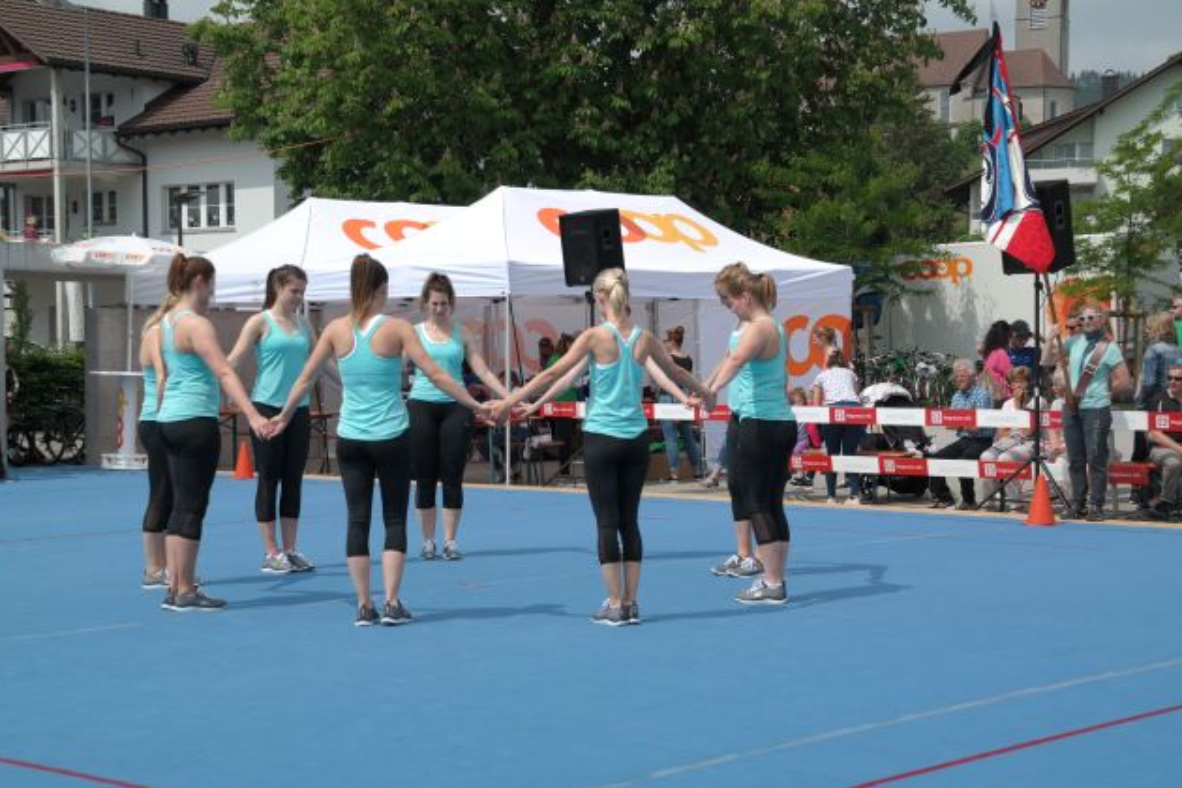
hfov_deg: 31.0
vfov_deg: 20.9
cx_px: 587
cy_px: 399
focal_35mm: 65
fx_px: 2134
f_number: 8
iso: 100
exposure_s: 1/320
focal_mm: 42
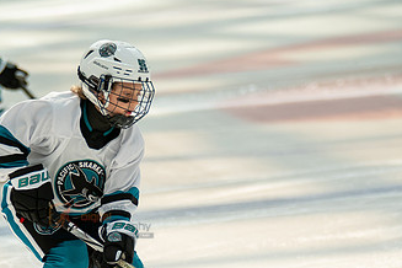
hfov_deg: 4.2
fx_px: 5438
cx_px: 102
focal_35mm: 487
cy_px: 277
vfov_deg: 2.8
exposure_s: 1/2500
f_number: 3.2
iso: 1600
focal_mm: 221
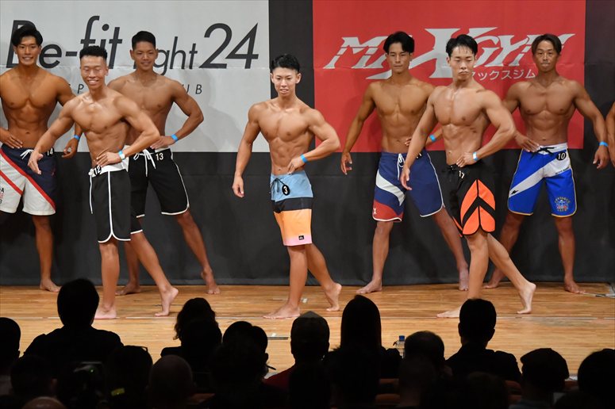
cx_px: 308
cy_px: 204
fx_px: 3449
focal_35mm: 202
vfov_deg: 6.8
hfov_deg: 10.2
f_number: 5.6
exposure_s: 1/400
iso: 7200
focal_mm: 135
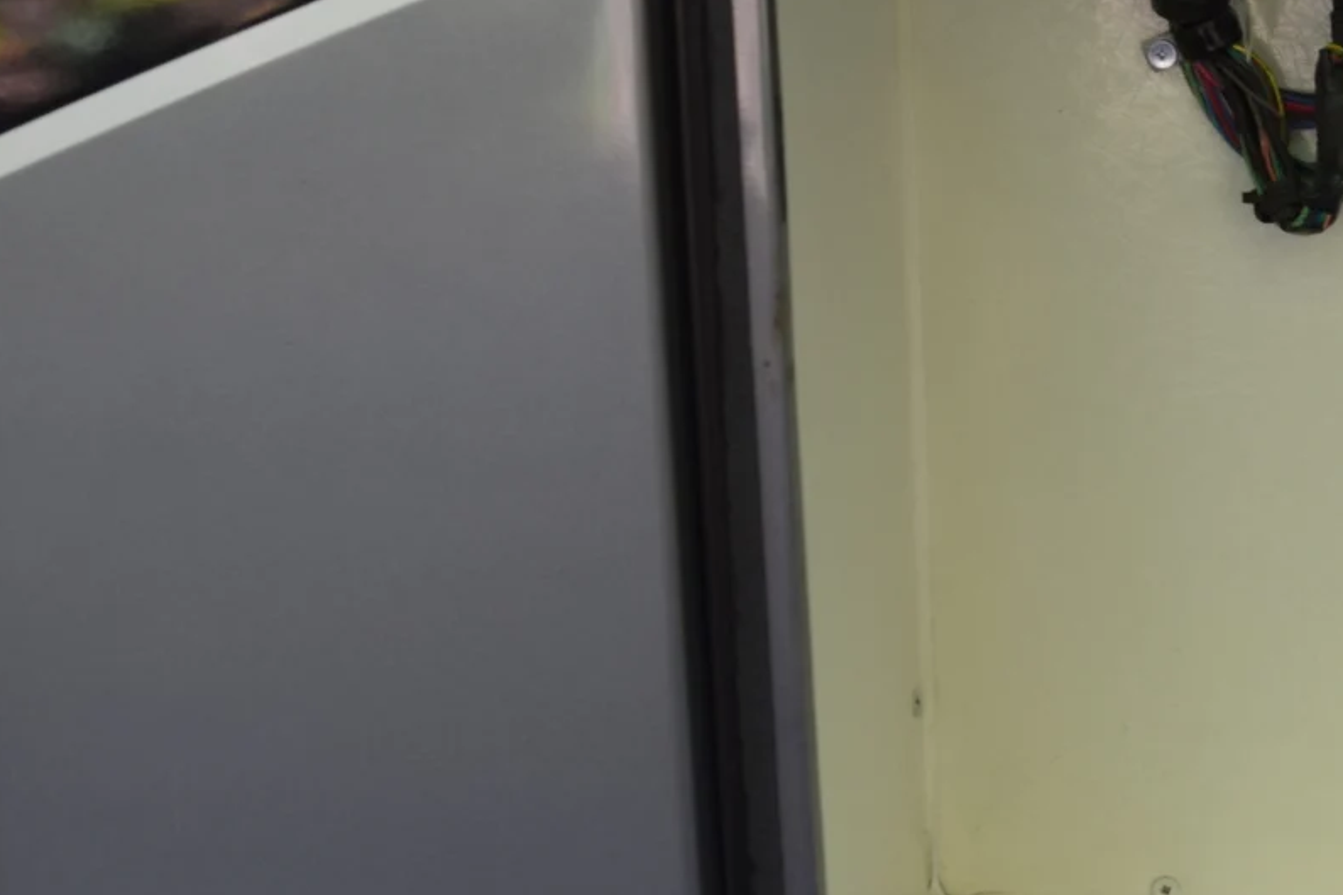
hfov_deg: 18.7
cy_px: 244
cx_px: 1740
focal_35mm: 102
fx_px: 3790
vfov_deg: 13.4
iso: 400
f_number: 5.6
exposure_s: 1/125
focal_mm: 21
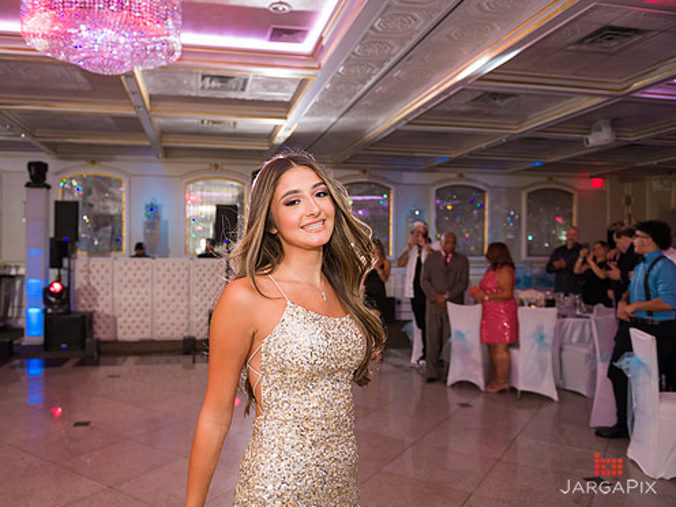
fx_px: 527
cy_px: 260
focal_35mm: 27
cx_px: 296
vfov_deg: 51.3
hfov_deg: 65.1
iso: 1250
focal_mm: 24
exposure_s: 1/125
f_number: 3.2
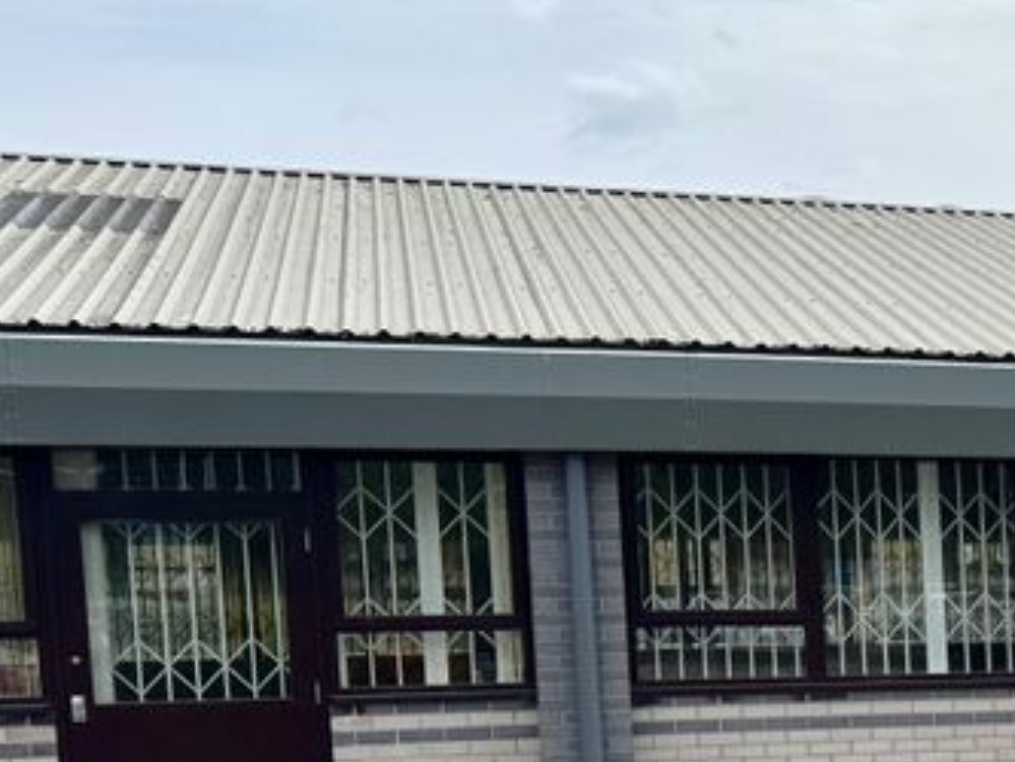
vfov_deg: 17.9
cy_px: 812
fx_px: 2347
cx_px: 1643
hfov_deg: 20.0
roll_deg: +1.5
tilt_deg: -5.3
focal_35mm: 80
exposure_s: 1/7092
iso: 80
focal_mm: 6.76
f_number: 1.78
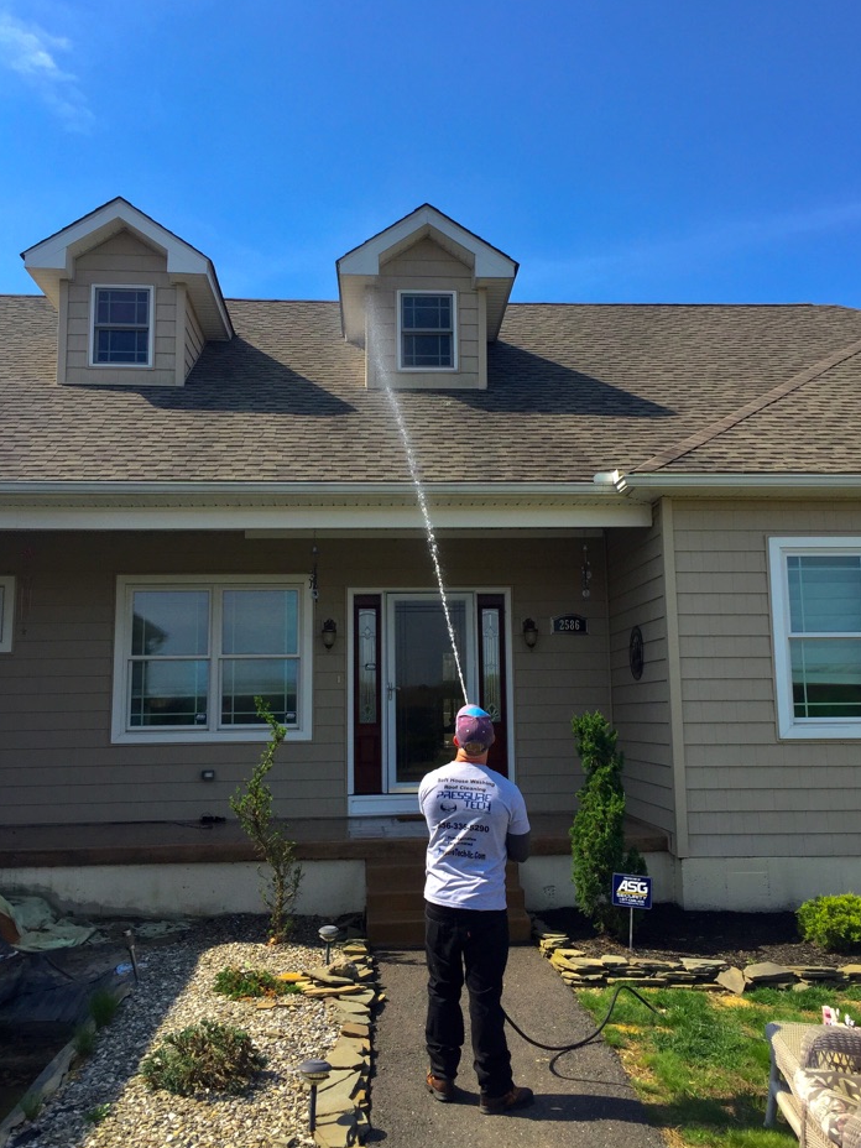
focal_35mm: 32
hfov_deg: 44.2
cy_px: 570
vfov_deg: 56.8
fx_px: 1061
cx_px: 432
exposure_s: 1/1464
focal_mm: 4.15
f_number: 2.2
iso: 32
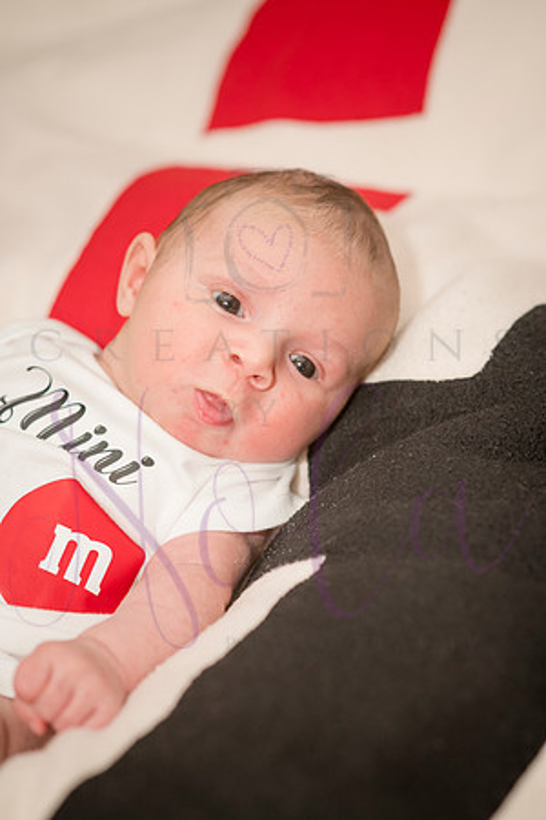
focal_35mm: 85
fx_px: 1934
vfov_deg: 23.9
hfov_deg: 16.1
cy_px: 410
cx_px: 273
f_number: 4
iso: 800
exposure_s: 1/250
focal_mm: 85
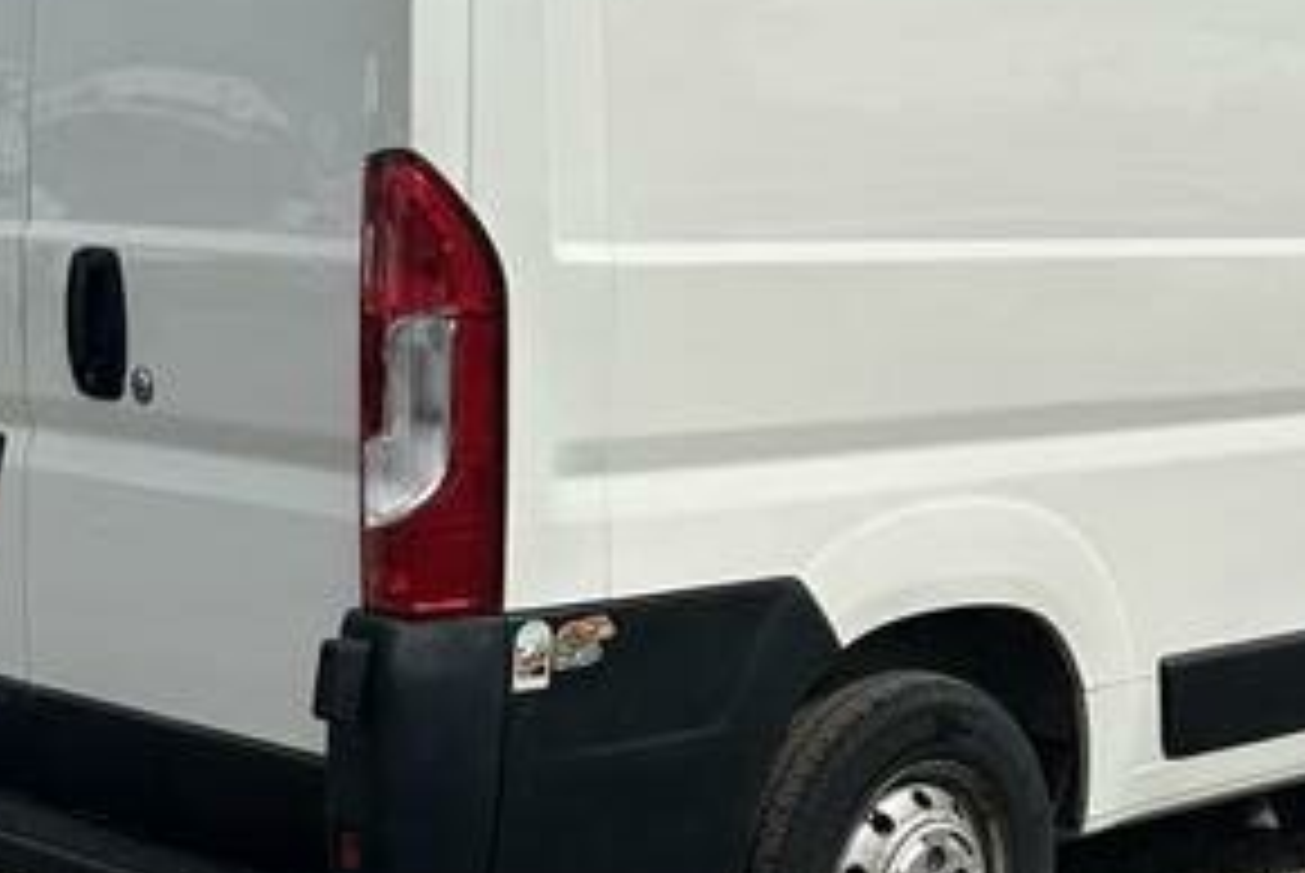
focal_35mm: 77
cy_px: 292
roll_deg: -0.4
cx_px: 936
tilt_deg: -6.6
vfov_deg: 17.7
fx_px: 2794
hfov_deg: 26.0
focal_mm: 6.86
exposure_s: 1/12048
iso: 80
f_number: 1.78
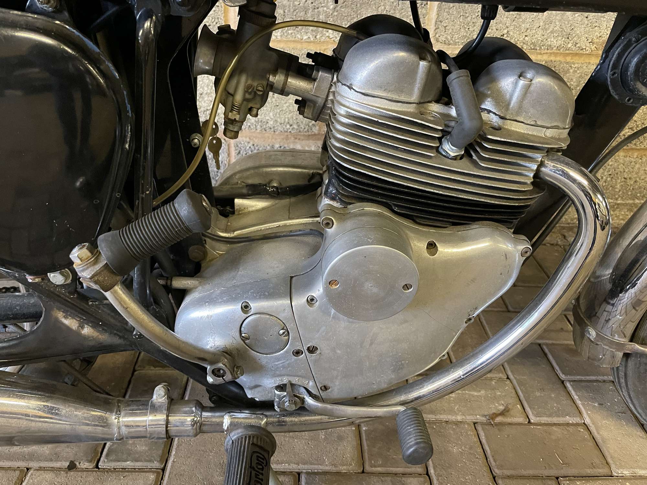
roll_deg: -2.9
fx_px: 486
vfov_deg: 53.1
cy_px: 242
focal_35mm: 26
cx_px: 324
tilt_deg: -30.3
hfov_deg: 67.3
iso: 500
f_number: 1.6
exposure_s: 1/33
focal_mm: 4.2
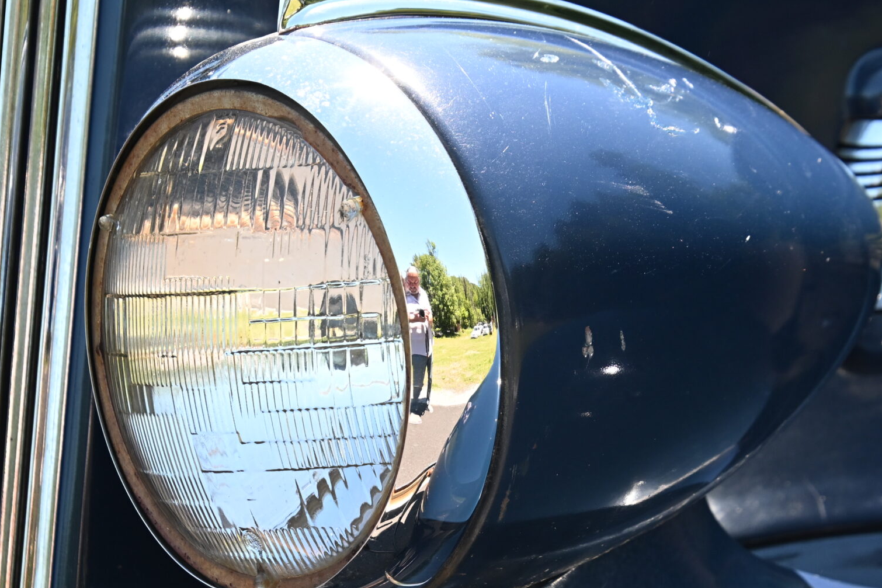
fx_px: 4361
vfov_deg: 7.7
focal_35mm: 178
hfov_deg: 11.5
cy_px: 357
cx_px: 543
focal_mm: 70
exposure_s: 1/125
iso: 400
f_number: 4.8
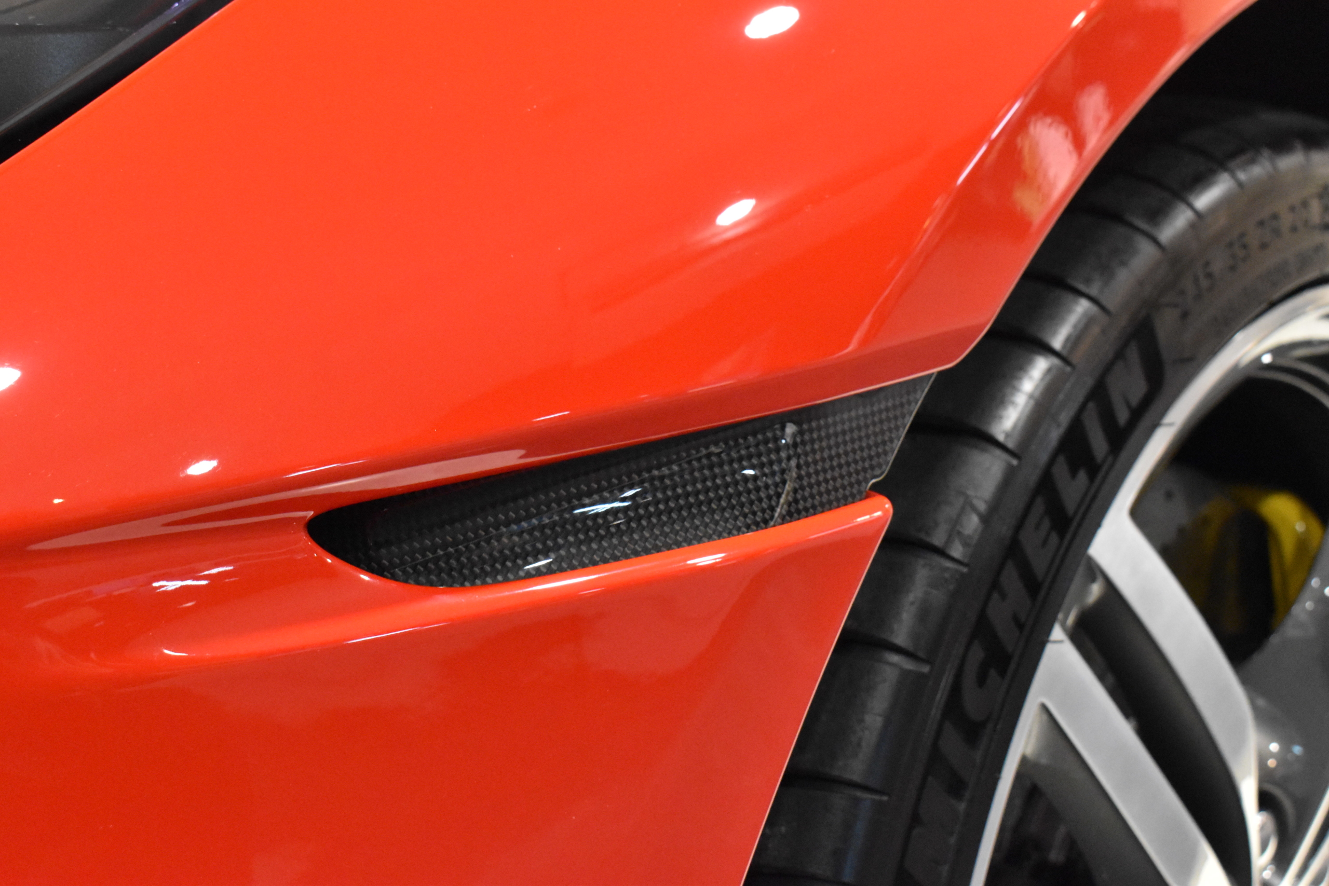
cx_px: 664
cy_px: 443
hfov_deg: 33.4
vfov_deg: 22.6
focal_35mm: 60
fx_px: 2215
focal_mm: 40
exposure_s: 1/60
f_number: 8
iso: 6400
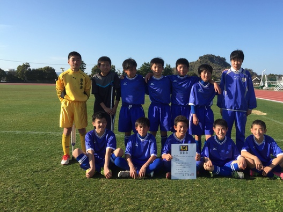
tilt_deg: -3.0
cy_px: 106
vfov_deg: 42.9
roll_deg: -2.0
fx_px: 270
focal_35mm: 33
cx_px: 161
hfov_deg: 55.2
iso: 32
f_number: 2.2
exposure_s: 1/1099
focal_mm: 4.15
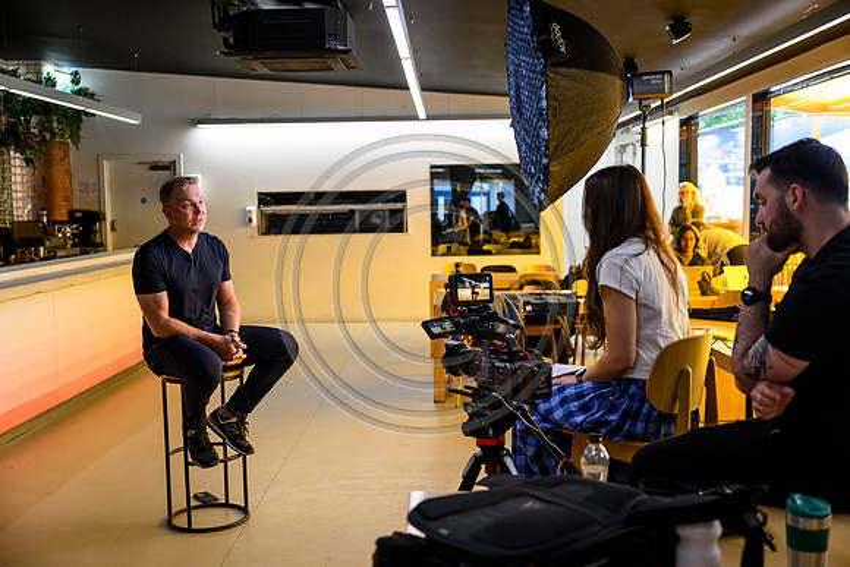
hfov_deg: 50.7
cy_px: 284
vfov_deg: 35.1
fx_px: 897
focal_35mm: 38
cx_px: 425
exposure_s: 1/320
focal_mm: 38
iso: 1000
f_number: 2.8
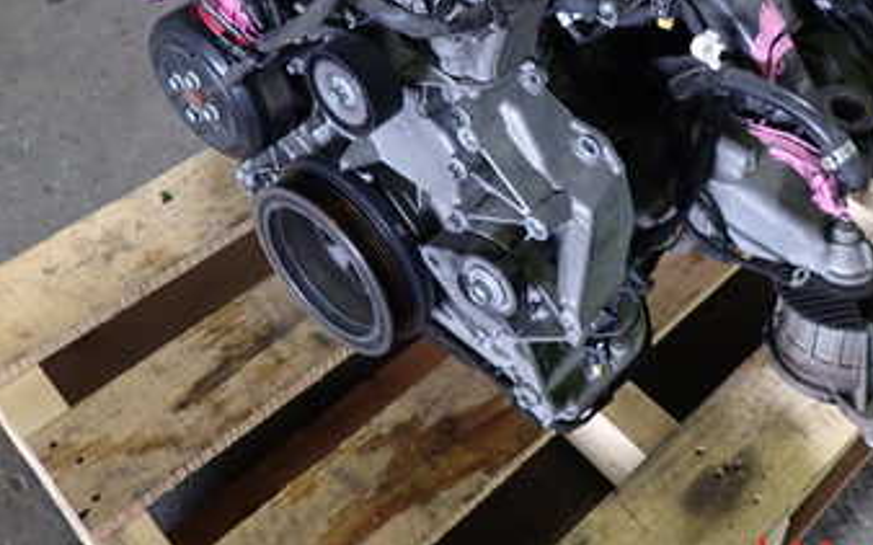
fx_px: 1118
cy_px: 15
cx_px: 566
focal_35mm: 47
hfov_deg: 42.2
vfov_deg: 26.1
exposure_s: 1/30
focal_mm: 4.5
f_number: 2
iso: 200
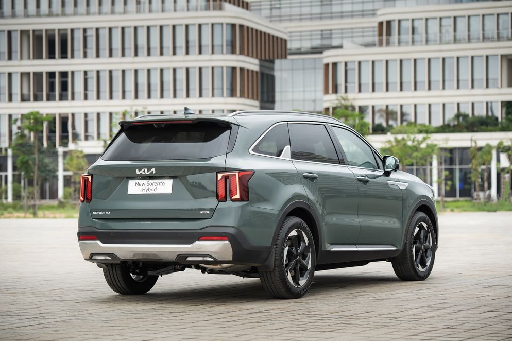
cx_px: 256
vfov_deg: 13.0
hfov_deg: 19.5
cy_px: 170
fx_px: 1493
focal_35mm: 105
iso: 800
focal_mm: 105
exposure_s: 1/160
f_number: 4
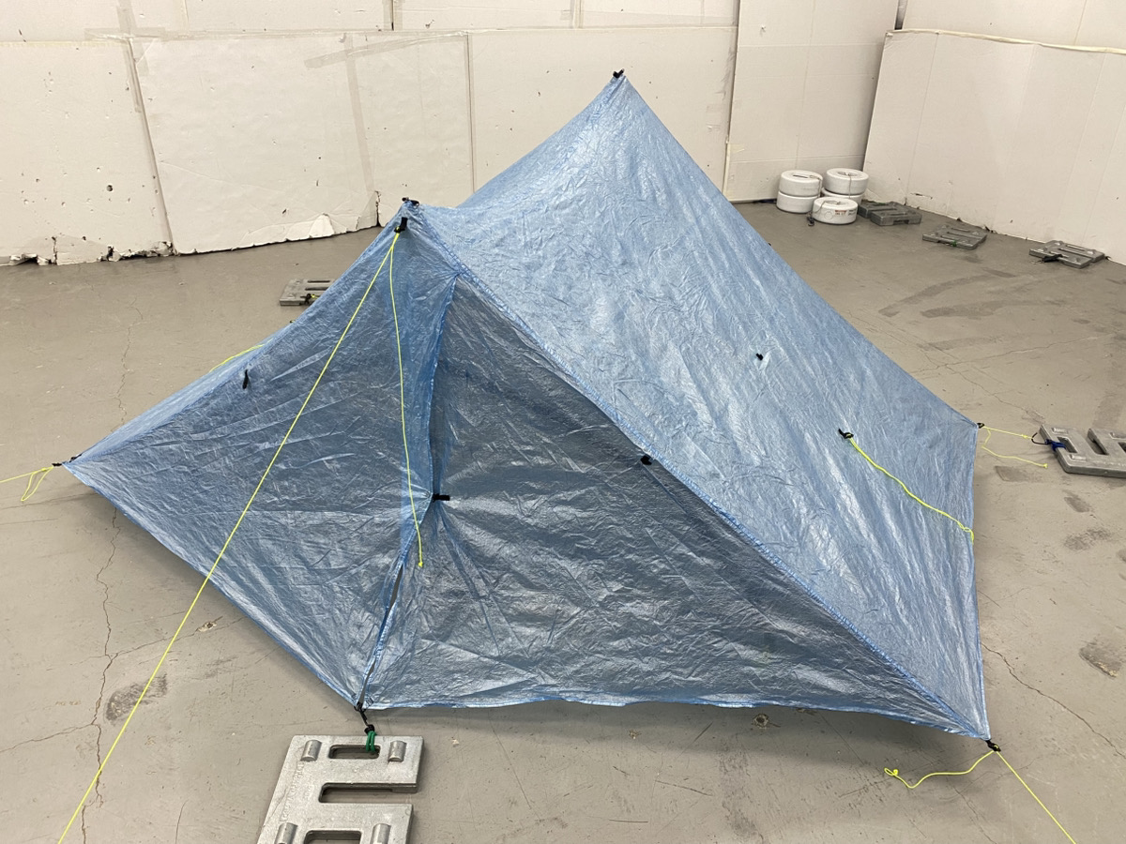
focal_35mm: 26
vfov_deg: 53.1
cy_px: 422
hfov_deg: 67.3
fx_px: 846
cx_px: 563
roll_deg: -1.3
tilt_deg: -29.6
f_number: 1.8
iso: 64
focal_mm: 4.25
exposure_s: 1/50
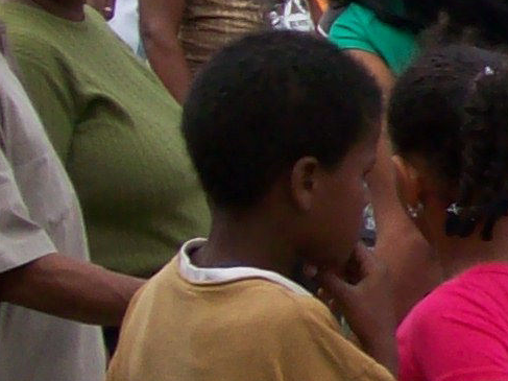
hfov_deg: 6.9
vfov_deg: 5.6
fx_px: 3859
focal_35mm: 263
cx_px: 1416
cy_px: 51
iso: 80
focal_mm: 7.6
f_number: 3
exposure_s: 1/611
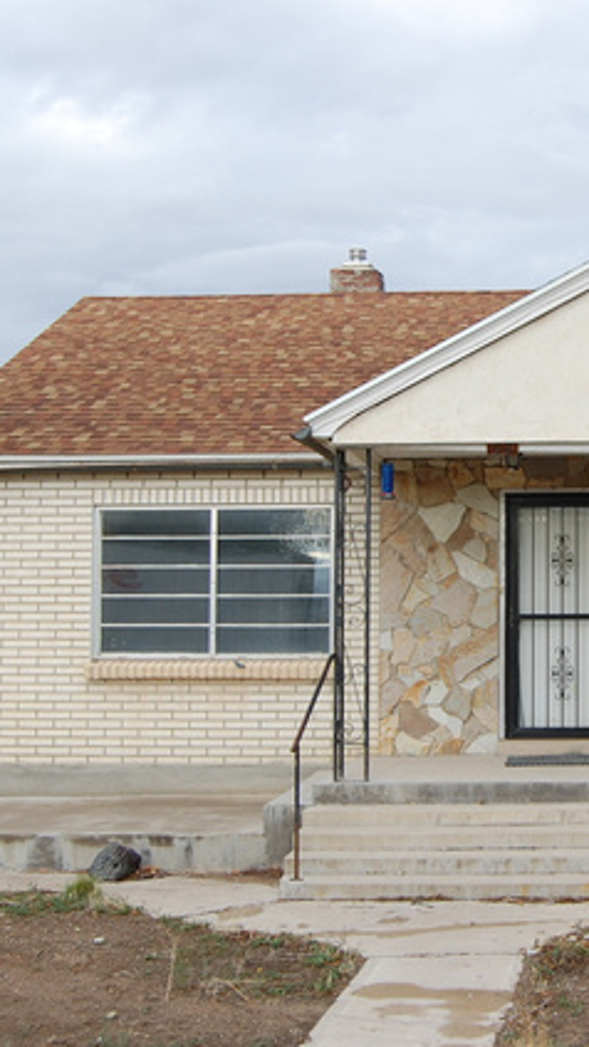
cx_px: 542
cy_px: 525
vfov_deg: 36.6
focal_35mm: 57
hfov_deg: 20.6
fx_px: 1582
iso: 200
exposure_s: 1/160
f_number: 8
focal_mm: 24
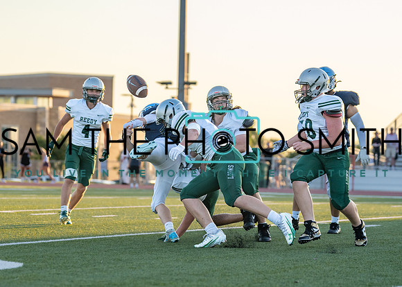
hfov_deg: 13.3
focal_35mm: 151
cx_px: 168
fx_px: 1722
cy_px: 149
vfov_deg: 9.5
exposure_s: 1/2500
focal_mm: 100
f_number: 2.8
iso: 500
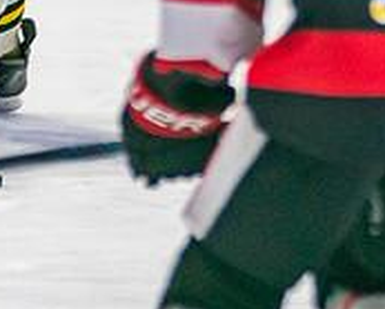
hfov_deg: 2.1
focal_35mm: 939
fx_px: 10718
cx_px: -34
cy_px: -94
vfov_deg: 1.7
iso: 640
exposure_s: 1/640
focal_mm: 120
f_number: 2.8
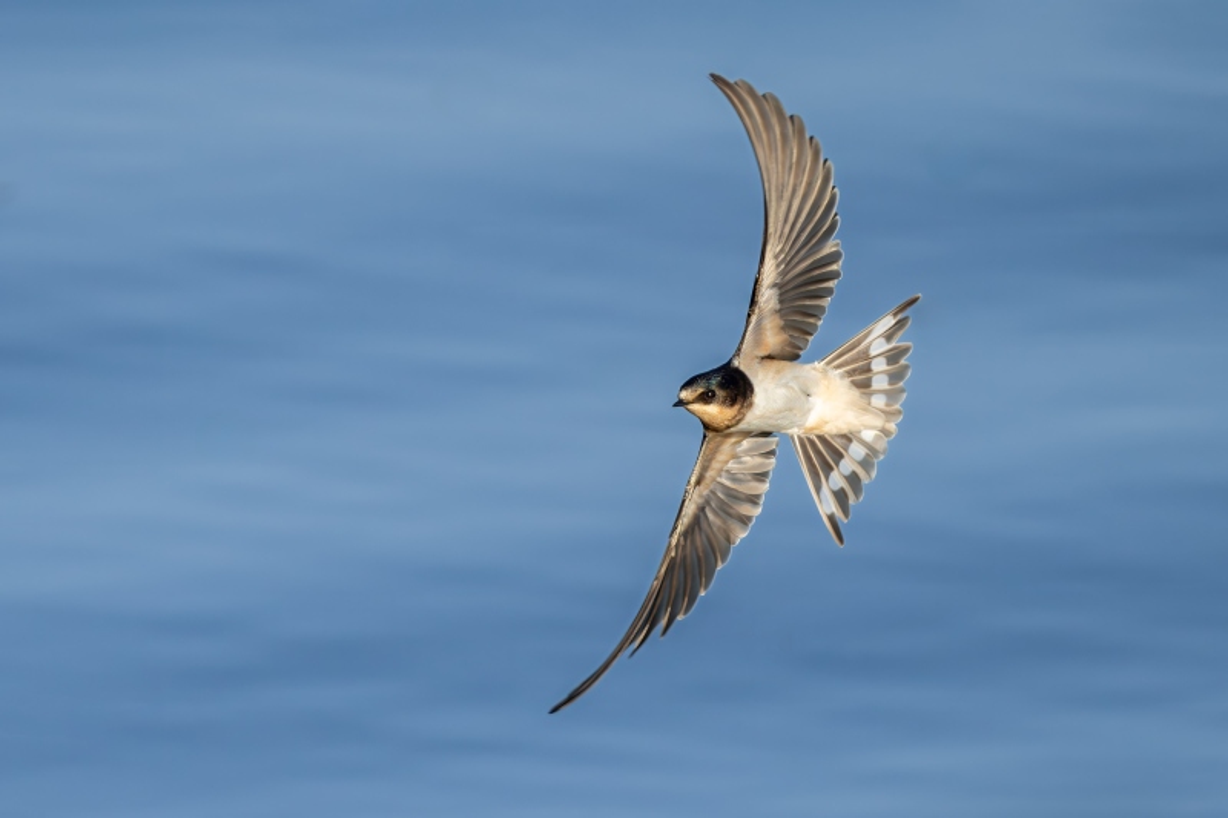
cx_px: 614
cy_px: 409
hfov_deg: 2.6
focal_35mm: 800
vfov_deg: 1.7
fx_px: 27282
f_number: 8
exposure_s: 1/3200
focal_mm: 800
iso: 3200
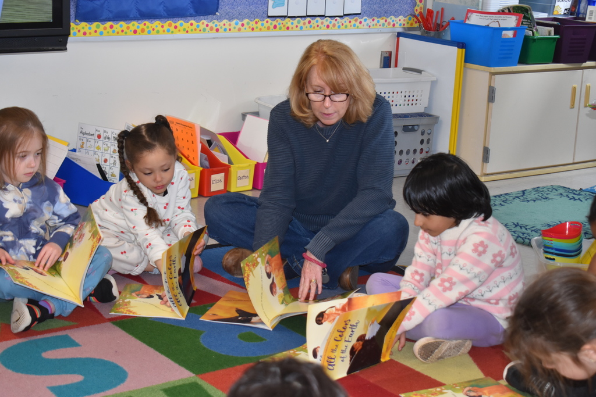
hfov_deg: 28.1
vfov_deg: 18.9
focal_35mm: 72
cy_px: 198
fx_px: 1192
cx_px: 298
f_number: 5.3
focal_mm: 48
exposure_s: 1/60
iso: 800
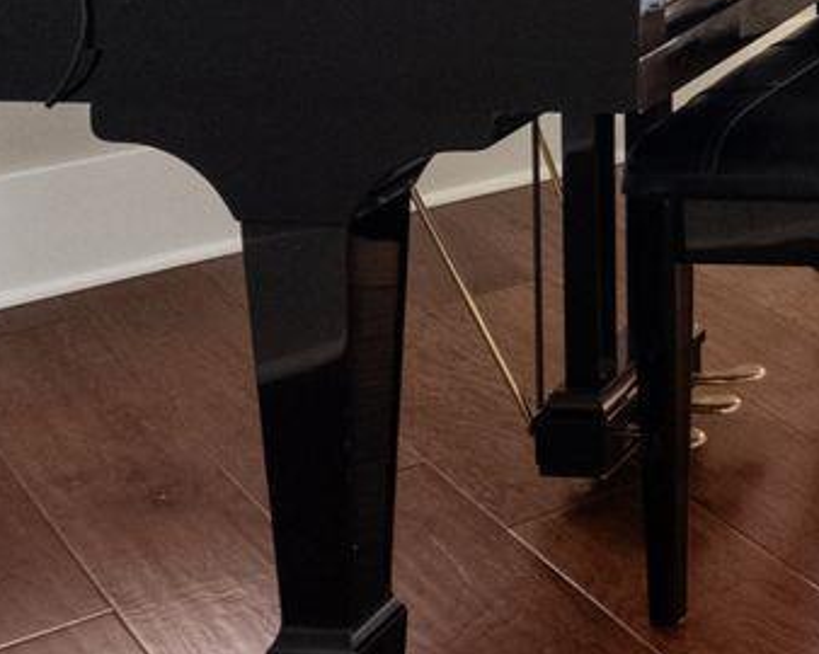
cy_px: -388
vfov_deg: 16.5
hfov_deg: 19.3
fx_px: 2003
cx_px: 1328
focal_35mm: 83
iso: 640
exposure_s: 1/15
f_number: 9
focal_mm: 15.5
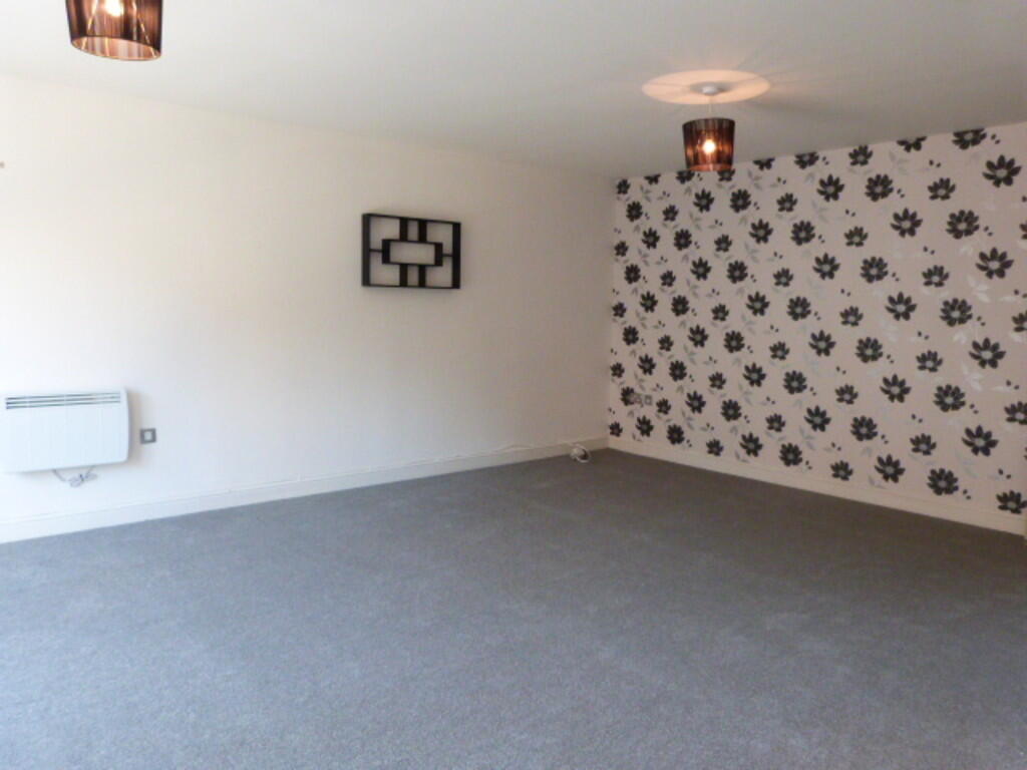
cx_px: 514
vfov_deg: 54.9
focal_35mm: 25
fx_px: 742
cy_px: 385
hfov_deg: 69.4
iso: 400
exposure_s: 1/60
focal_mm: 4.5
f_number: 2.8
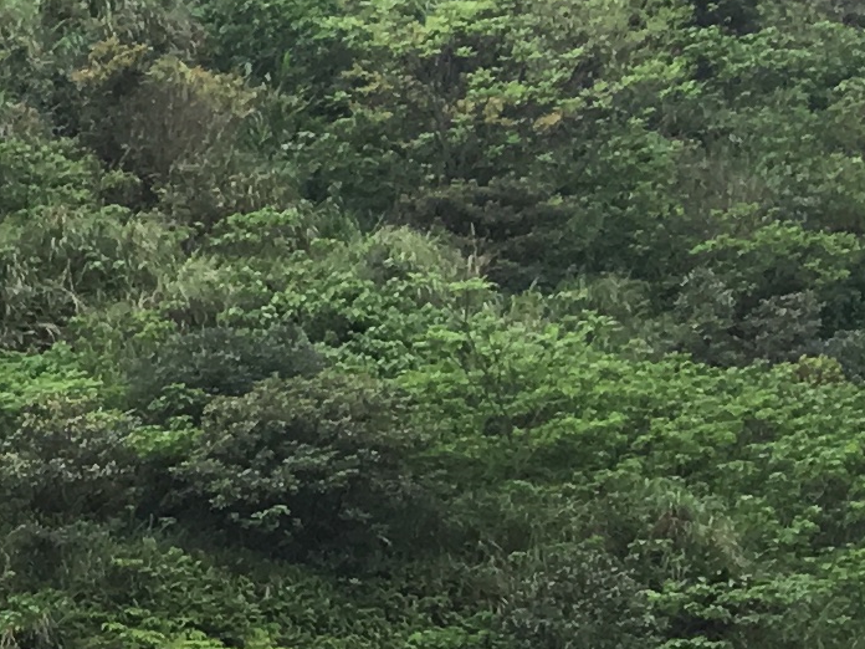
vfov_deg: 7.8
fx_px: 4198
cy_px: 1841
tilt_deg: -2.4
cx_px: -1122
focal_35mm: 168
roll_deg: +2.0
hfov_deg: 10.4
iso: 25
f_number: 2.2
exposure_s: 1/120
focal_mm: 4.15
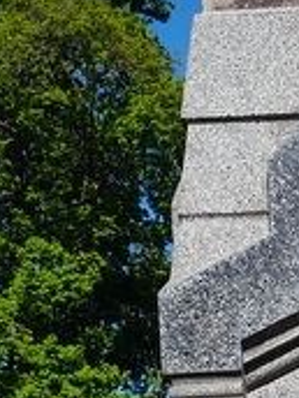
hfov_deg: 13.5
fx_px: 1232
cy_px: 687
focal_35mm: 107
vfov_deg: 16.0
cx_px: 348
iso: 100
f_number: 1.8
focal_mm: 5.56
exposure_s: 1/1600
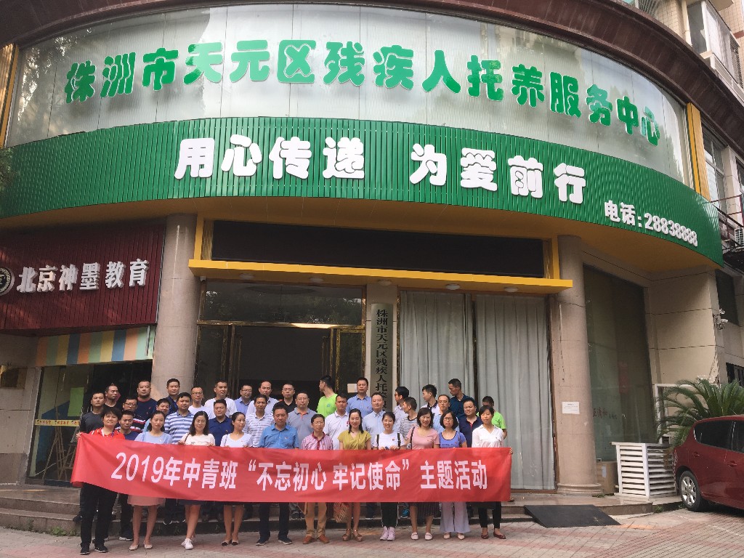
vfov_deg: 48.2
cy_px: 279
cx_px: 372
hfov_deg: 61.7
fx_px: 623
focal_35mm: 29
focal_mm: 4.15
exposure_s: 1/259
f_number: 2.2
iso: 25
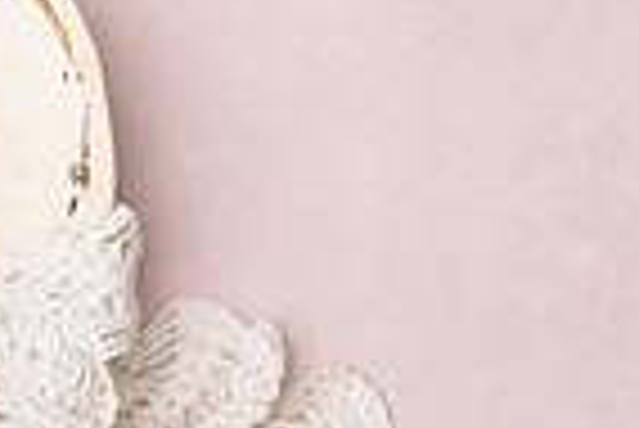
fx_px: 2541
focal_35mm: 143
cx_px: -490
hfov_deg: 13.0
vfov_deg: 9.6
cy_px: 331
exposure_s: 1/200
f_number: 3.5
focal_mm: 35
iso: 200
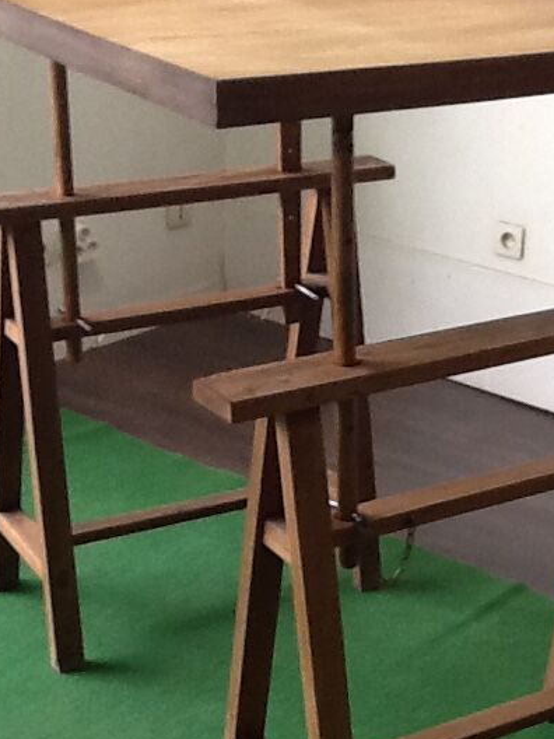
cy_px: 432
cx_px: 354
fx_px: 1707
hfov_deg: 18.4
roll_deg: -2.9
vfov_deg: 24.4
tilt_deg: -22.9
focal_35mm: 80
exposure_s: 1/30
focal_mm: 2.03
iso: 64
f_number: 2.4
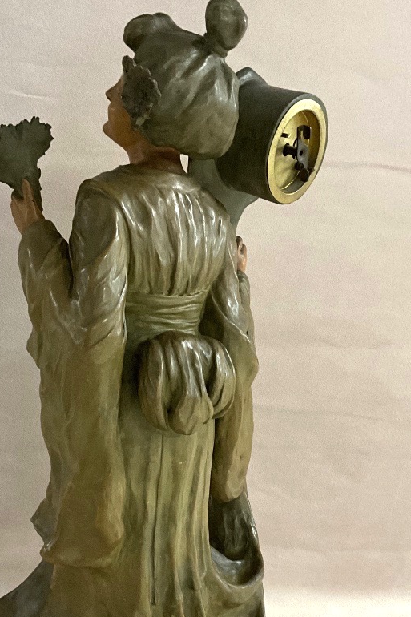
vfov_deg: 41.5
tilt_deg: -22.1
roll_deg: -2.0
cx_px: 176
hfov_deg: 28.6
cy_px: 402
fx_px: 805
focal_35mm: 47
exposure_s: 1/50
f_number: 1.8
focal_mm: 3
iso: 200
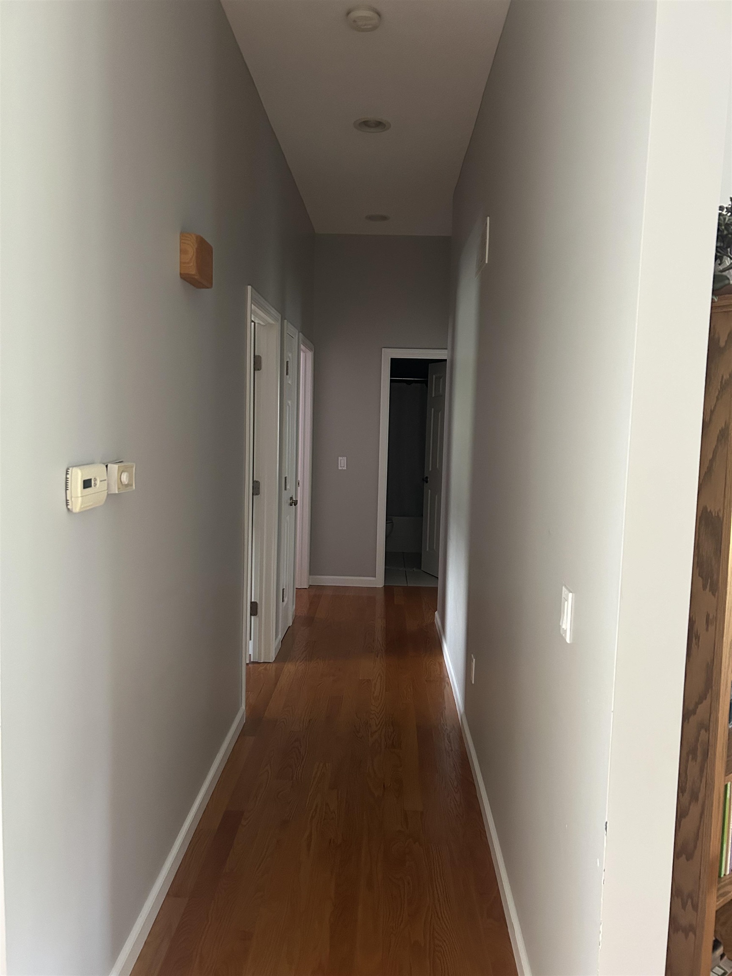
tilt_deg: -5.2
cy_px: 488
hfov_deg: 53.1
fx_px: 733
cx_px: 366
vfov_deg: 67.3
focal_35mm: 26
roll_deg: -1.3
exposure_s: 1/40
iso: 500
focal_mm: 5.7
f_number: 1.5
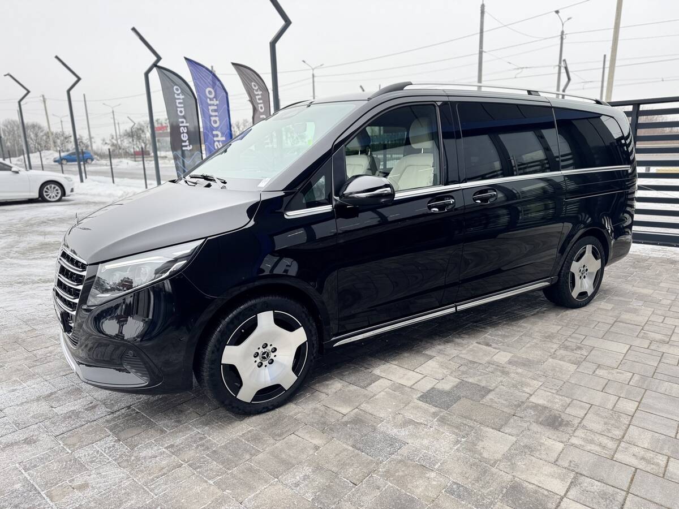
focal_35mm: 24
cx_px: 340
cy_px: 254
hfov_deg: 71.6
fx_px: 471
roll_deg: +1.3
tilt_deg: -12.5
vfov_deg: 56.8
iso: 80
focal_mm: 6.76
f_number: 1.78
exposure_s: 1/593
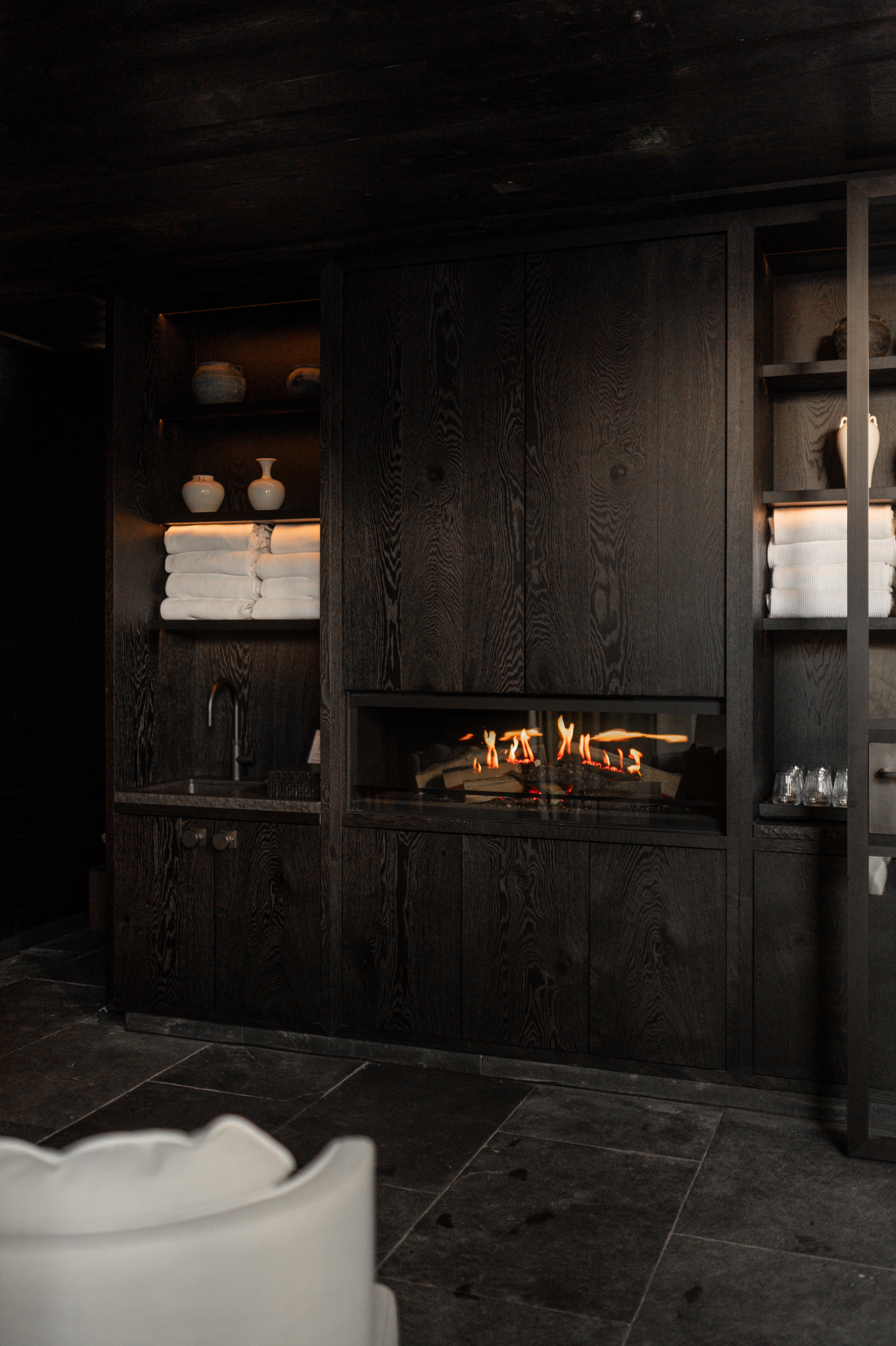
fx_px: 1308
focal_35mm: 35
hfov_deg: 37.8
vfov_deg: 54.5
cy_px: 673
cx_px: 448
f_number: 1.4
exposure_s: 1/200
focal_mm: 35
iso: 1000
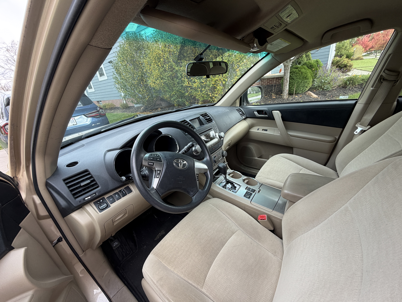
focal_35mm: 14
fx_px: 163
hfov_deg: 102.1
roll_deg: +9.4
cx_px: 201
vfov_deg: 85.7
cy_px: 151
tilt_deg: -21.9
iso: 80
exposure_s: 1/121
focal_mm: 2.22
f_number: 2.2
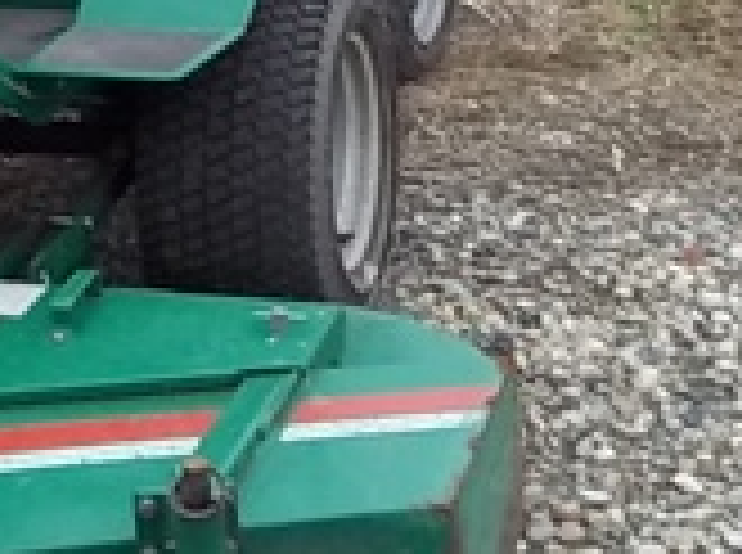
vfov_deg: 11.8
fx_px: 2545
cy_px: -324
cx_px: 180
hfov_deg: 16.5
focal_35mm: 119
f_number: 3.1
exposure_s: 1/80
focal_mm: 6.5
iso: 80
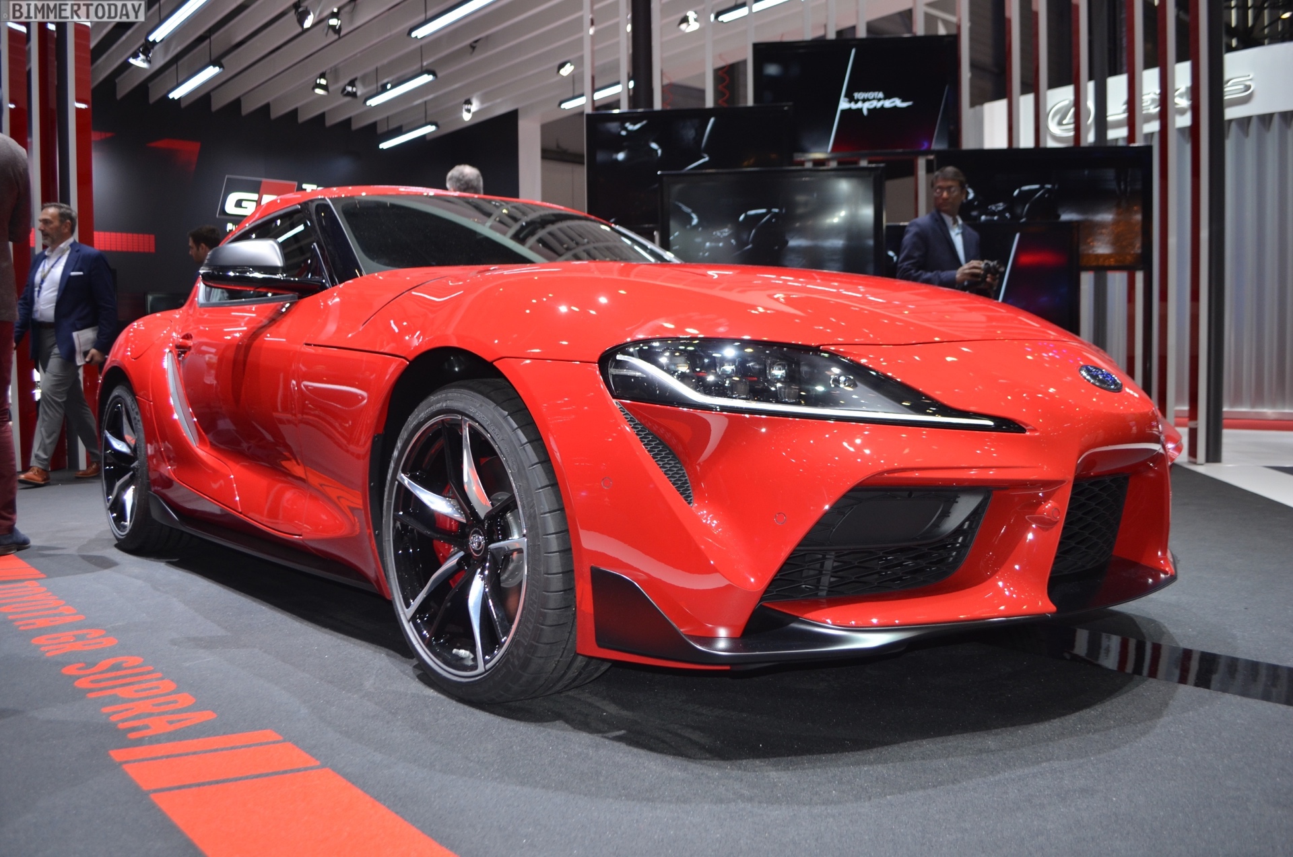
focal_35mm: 30
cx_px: 646
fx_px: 1075
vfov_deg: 43.4
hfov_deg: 62.0
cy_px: 428
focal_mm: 20
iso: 400
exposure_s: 1/125
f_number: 3.8
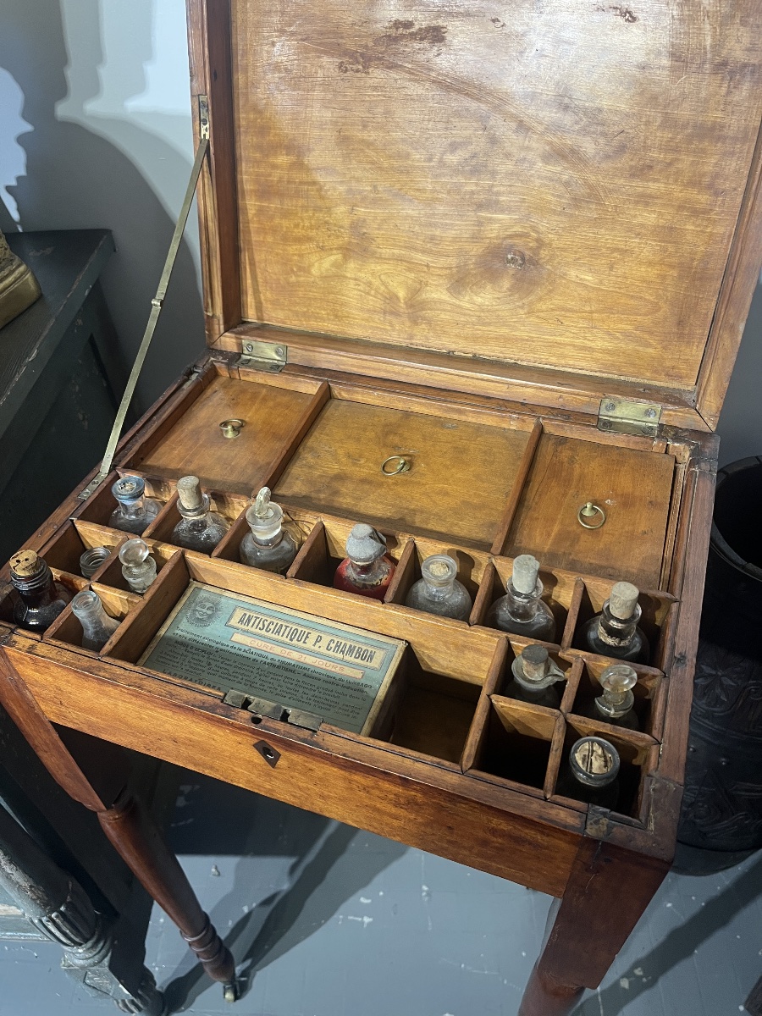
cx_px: 381
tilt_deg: -45.9
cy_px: 508
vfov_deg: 67.3
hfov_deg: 53.1
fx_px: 763
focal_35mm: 26
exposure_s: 1/50
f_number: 1.6
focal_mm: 5.1
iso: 100
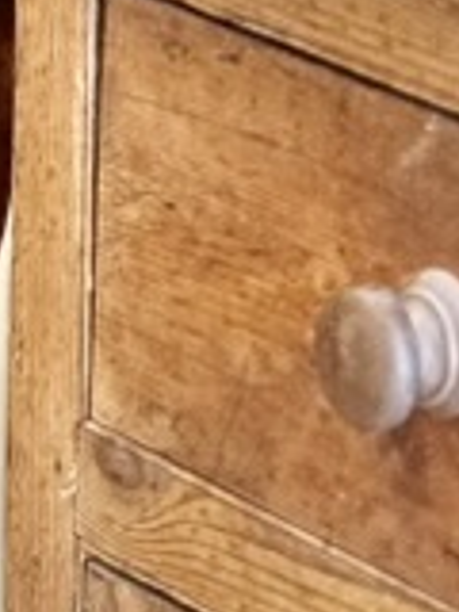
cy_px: -972
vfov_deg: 6.1
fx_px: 5445
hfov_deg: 4.8
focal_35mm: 308
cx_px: 467
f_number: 1.78
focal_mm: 6.76
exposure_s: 1/40
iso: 400
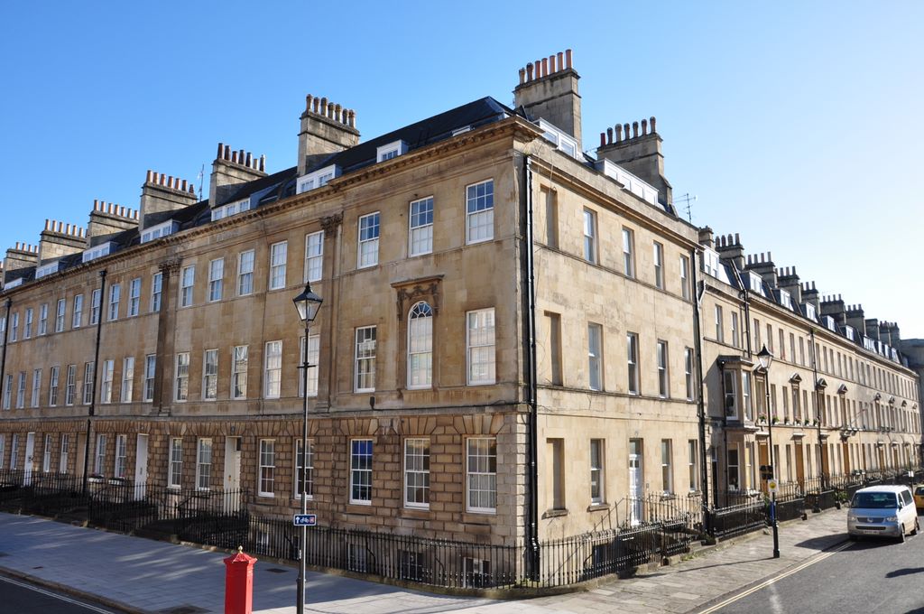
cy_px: 307
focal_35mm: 27
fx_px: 692
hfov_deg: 67.4
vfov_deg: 47.8
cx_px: 462
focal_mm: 18
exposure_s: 1/160
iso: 200
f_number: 9
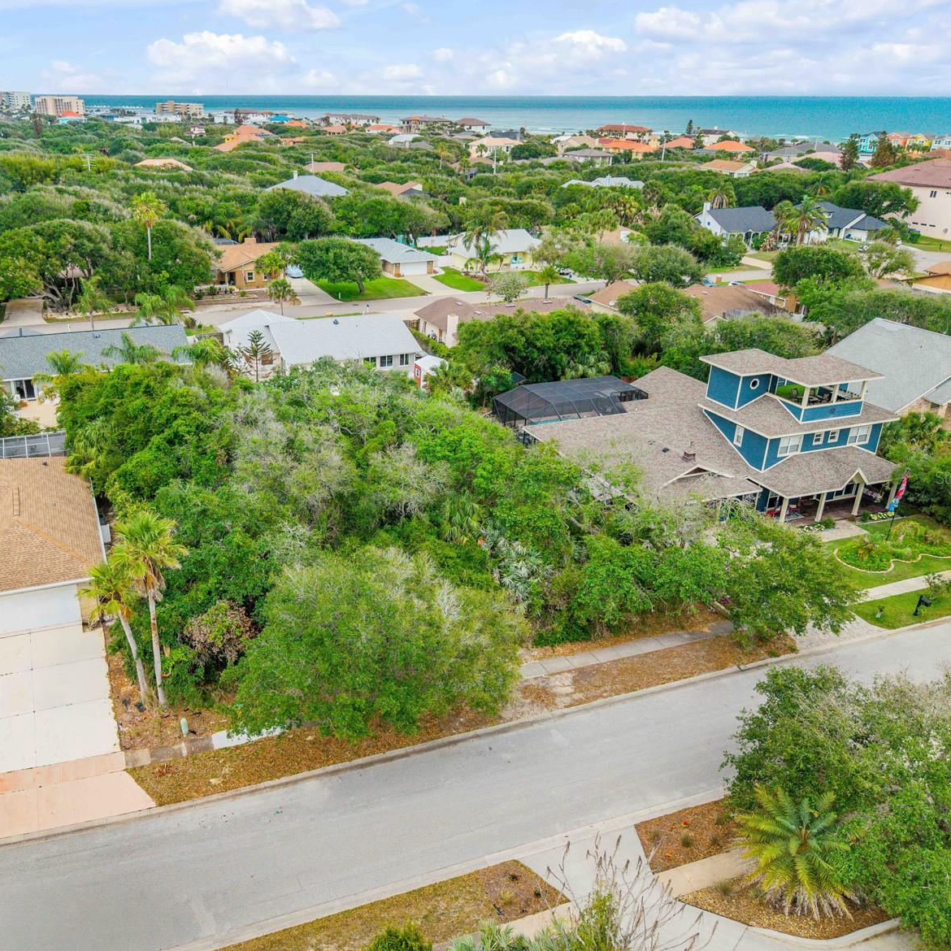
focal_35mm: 29
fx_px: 901
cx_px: 362
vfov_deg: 55.6
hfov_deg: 55.0
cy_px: 477
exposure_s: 1/60
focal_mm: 8.67
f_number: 1.8
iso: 130
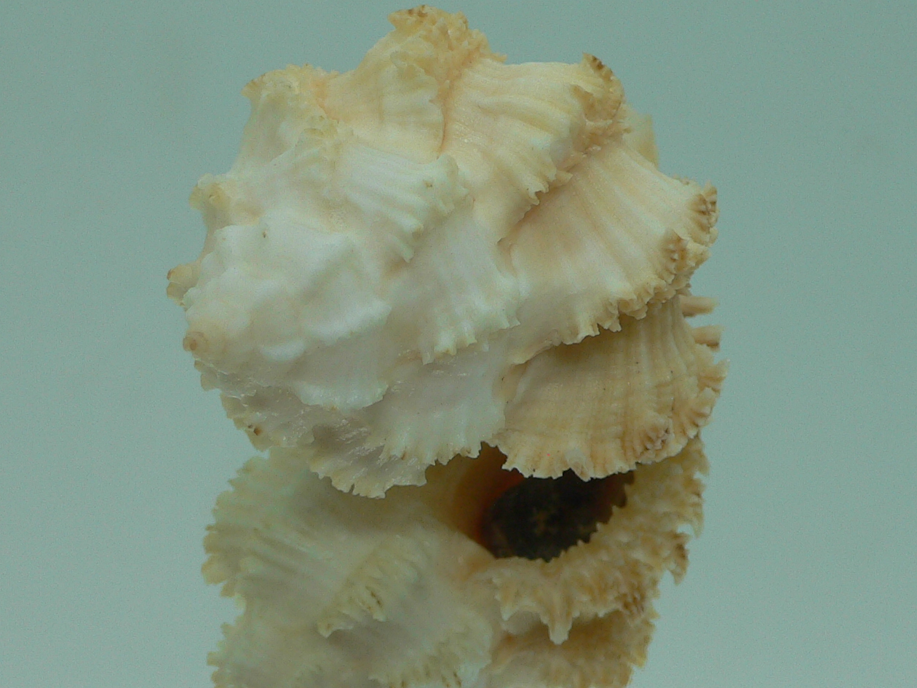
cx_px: 467
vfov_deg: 26.1
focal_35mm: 56
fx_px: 1483
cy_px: 347
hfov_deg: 34.3
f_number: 2.8
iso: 80
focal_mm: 4.6
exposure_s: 1/80
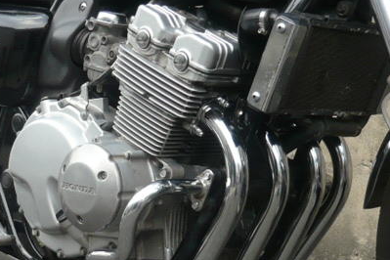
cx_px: 95
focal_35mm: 95
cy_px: 153
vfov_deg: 14.4
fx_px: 1029
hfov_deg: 21.3
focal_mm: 6.2
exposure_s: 1/100
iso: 100
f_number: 3.2
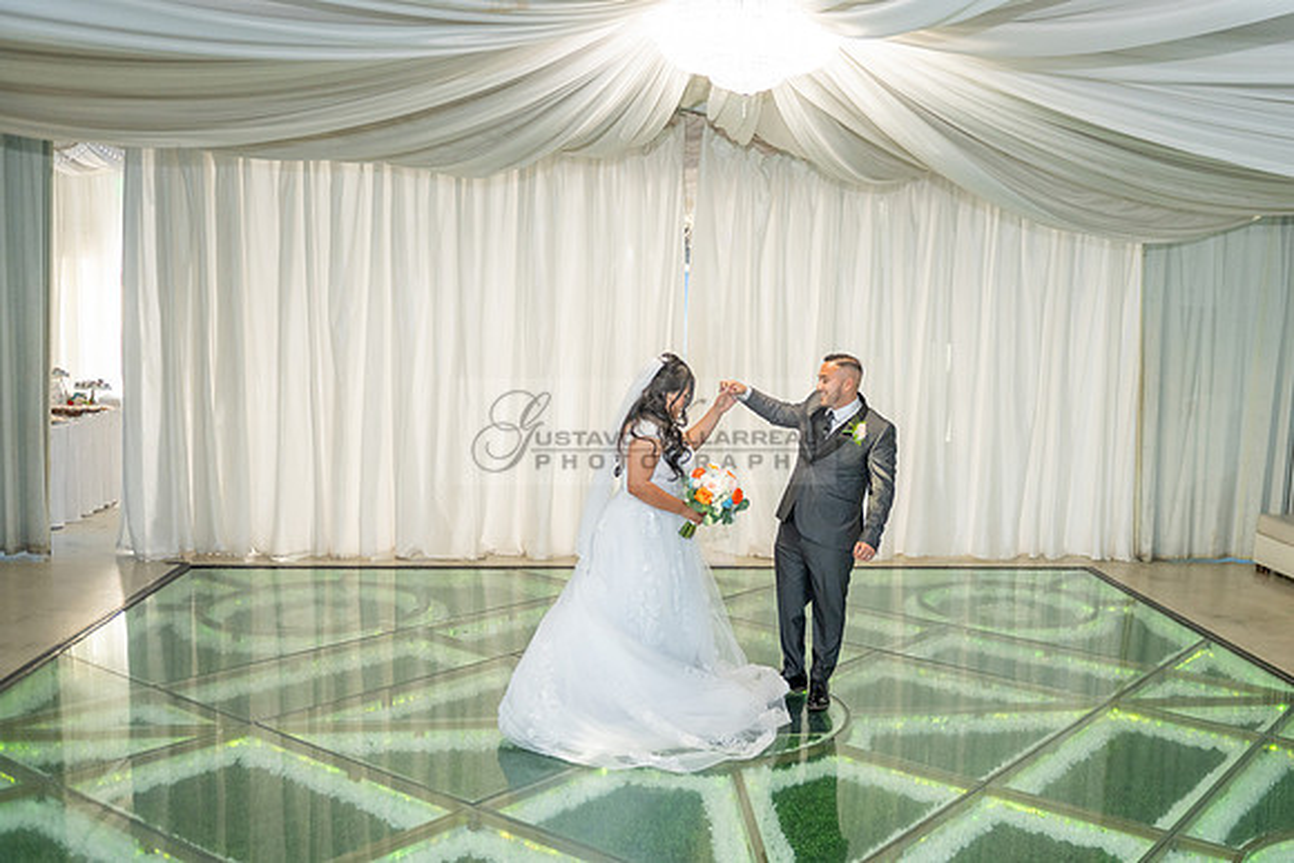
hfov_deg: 55.4
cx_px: 894
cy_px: 471
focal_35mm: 33
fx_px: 1192
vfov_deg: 39.8
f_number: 3.2
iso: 800
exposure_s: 1/160
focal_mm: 24
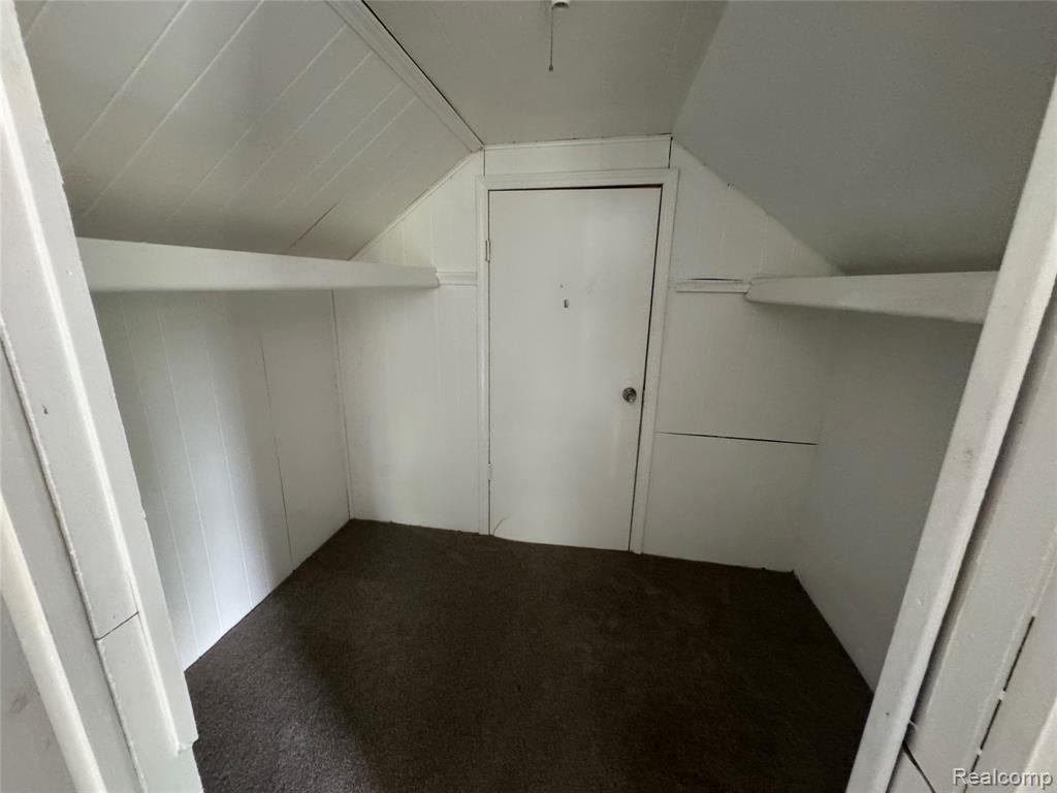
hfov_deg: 102.1
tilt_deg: -15.6
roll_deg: -1.5
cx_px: 528
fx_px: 427
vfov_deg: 85.7
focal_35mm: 14
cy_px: 396
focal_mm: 2.22
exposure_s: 1/60
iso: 640
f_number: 2.2
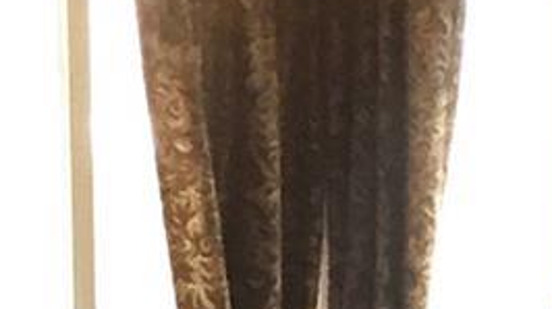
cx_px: 438
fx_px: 3480
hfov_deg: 9.0
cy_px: 919
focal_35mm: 238
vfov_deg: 4.9
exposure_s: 1/33
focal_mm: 4.15
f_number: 2.2
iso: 80
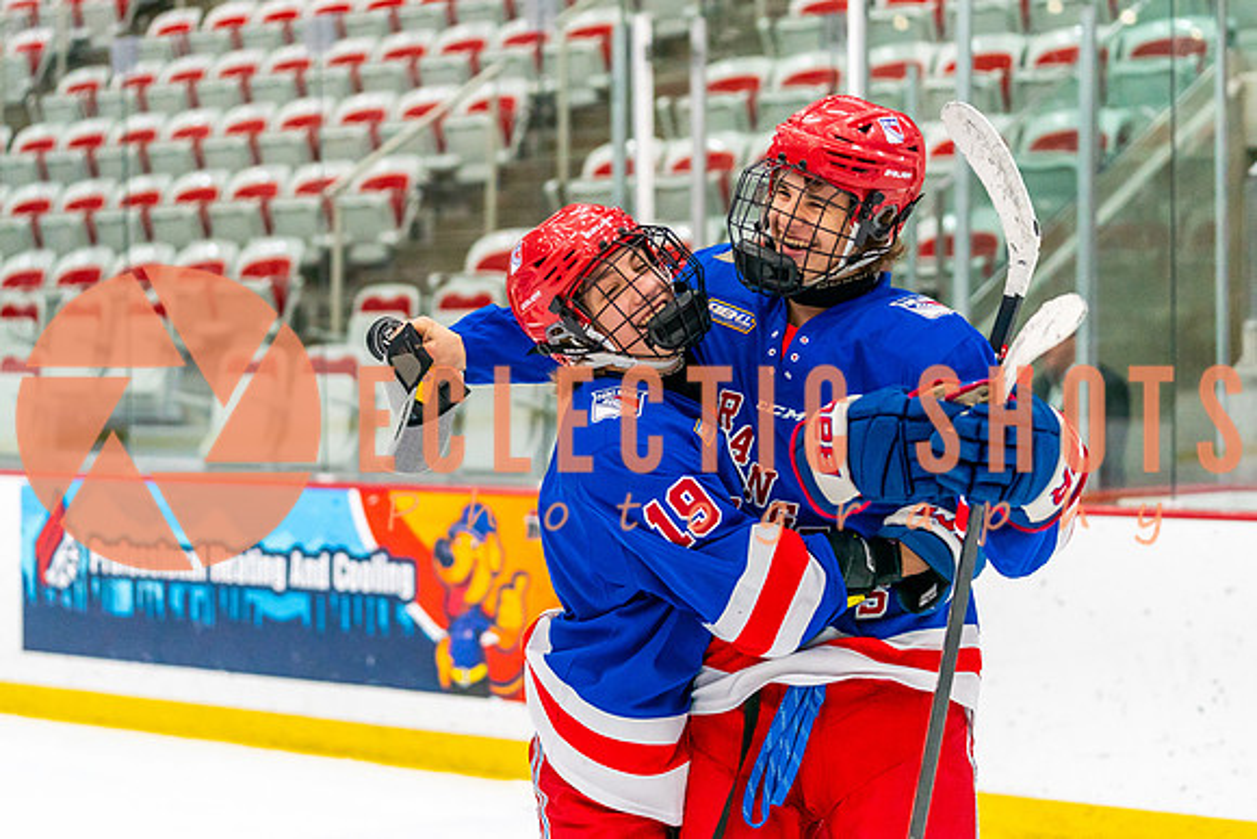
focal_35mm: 81
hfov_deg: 25.0
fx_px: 2832
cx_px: 628
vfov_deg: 16.8
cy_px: 353
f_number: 2.8
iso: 3200
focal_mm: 70
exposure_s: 1/1250
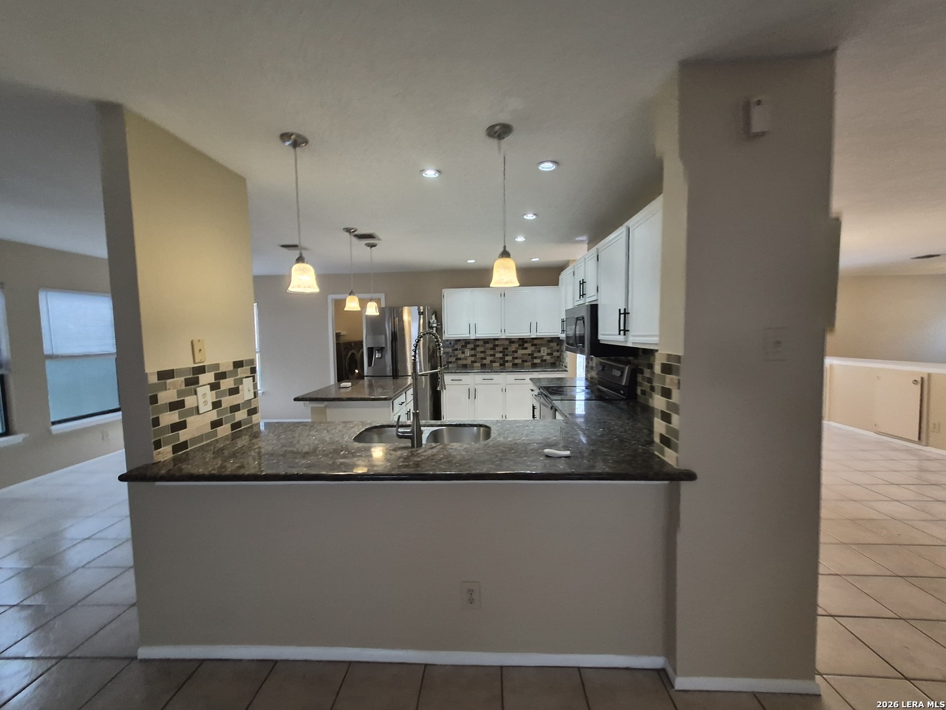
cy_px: 355
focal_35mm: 13
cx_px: 473
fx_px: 355
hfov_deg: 106.2
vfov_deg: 89.9
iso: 200
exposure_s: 1/60
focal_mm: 1.74
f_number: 2.2
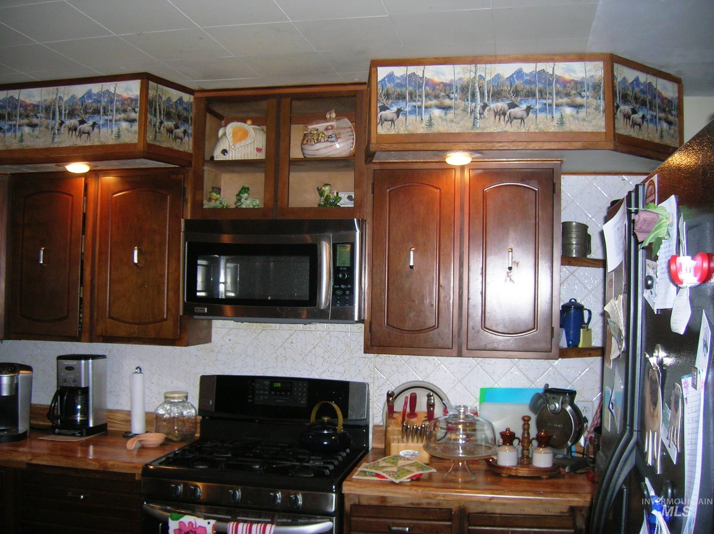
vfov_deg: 41.7
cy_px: 267
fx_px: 701
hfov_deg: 54.0
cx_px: 357
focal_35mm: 34
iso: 78
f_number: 2.9
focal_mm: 5.7
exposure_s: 1/60.1
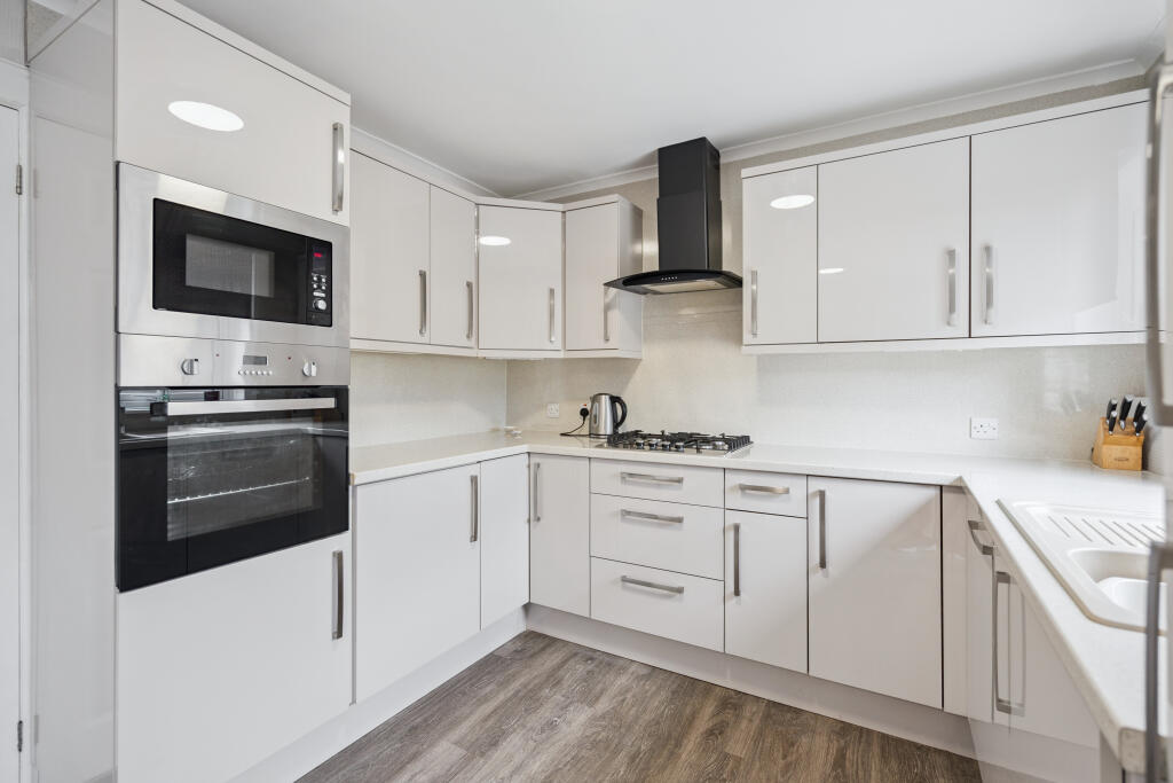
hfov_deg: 96.7
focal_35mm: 16
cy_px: 392
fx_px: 521
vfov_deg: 73.8
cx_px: 586
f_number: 4
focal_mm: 16
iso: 250
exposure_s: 1/100
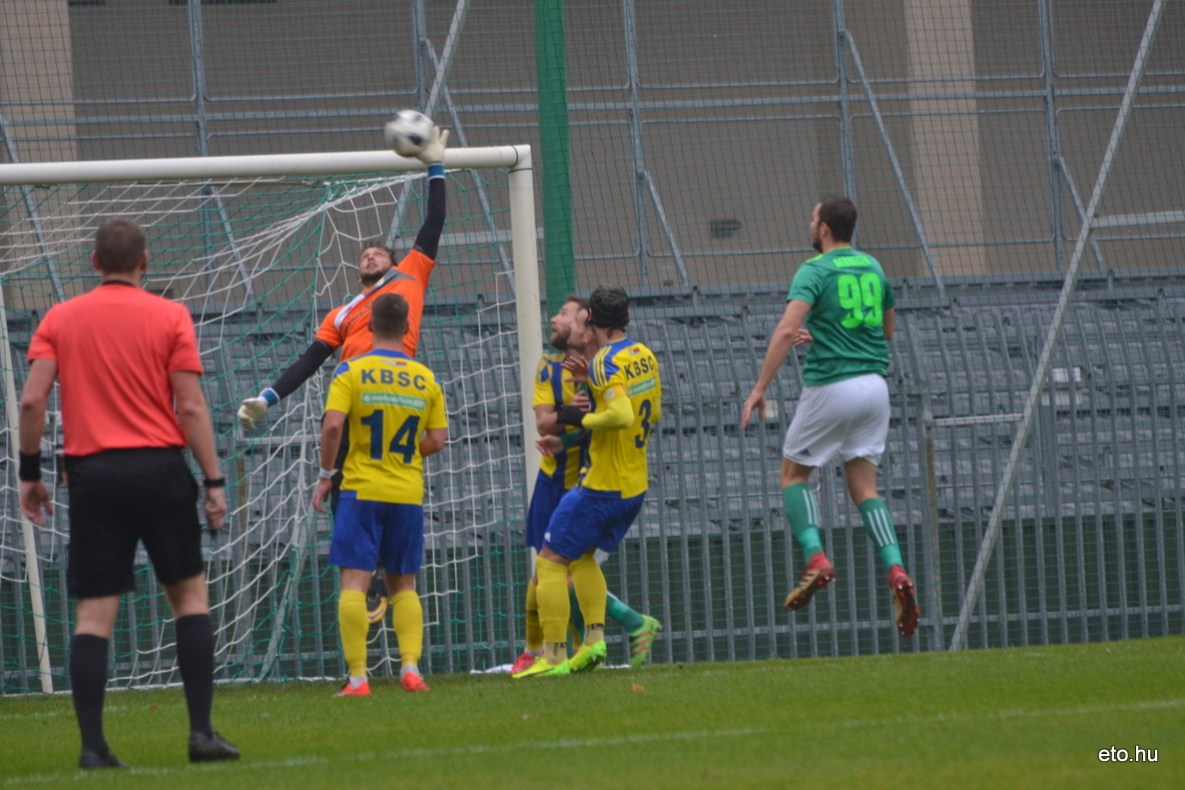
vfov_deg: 3.0
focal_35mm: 454
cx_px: 588
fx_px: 14941
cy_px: 394
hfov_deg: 4.5
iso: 320
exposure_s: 1/250
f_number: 5.6
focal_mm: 300
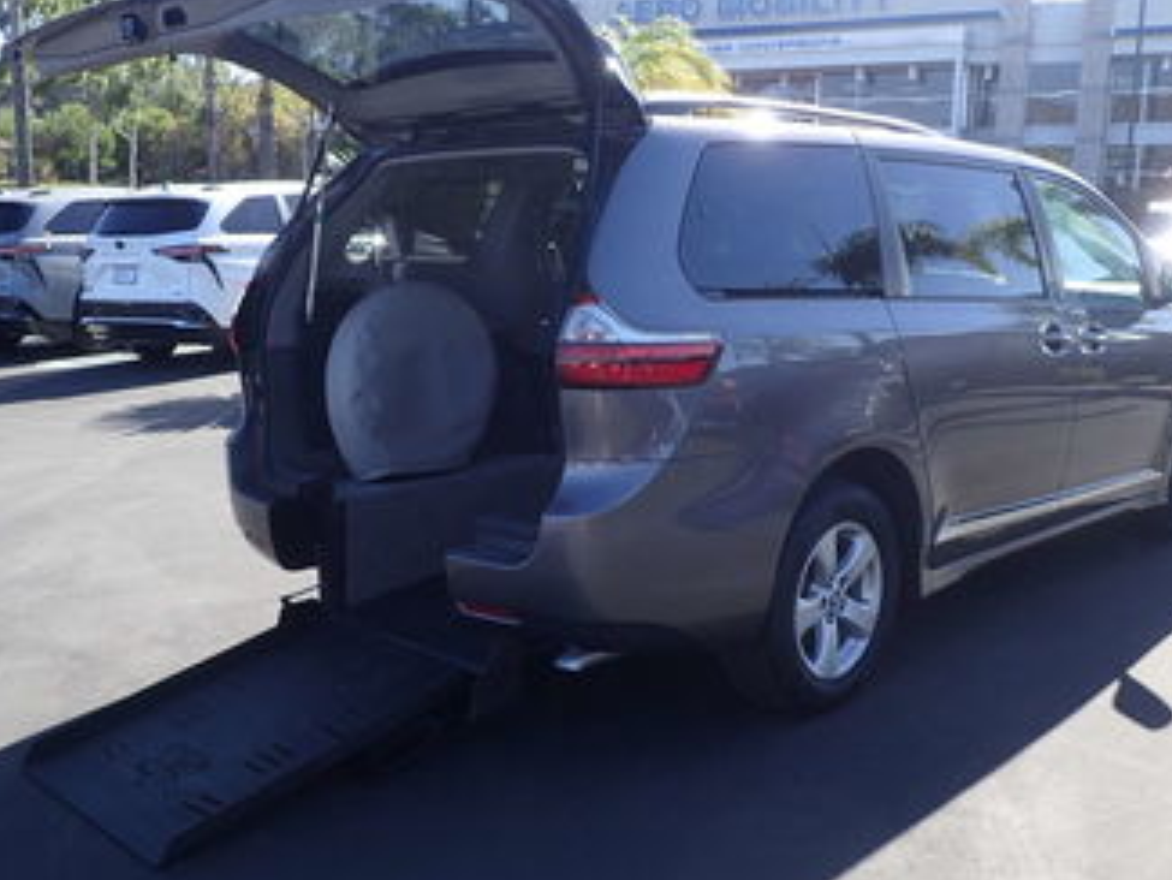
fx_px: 1219
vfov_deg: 39.7
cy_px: 453
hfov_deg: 51.3
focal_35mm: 36
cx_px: 541
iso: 100
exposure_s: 1/500
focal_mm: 4.5
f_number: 2.8
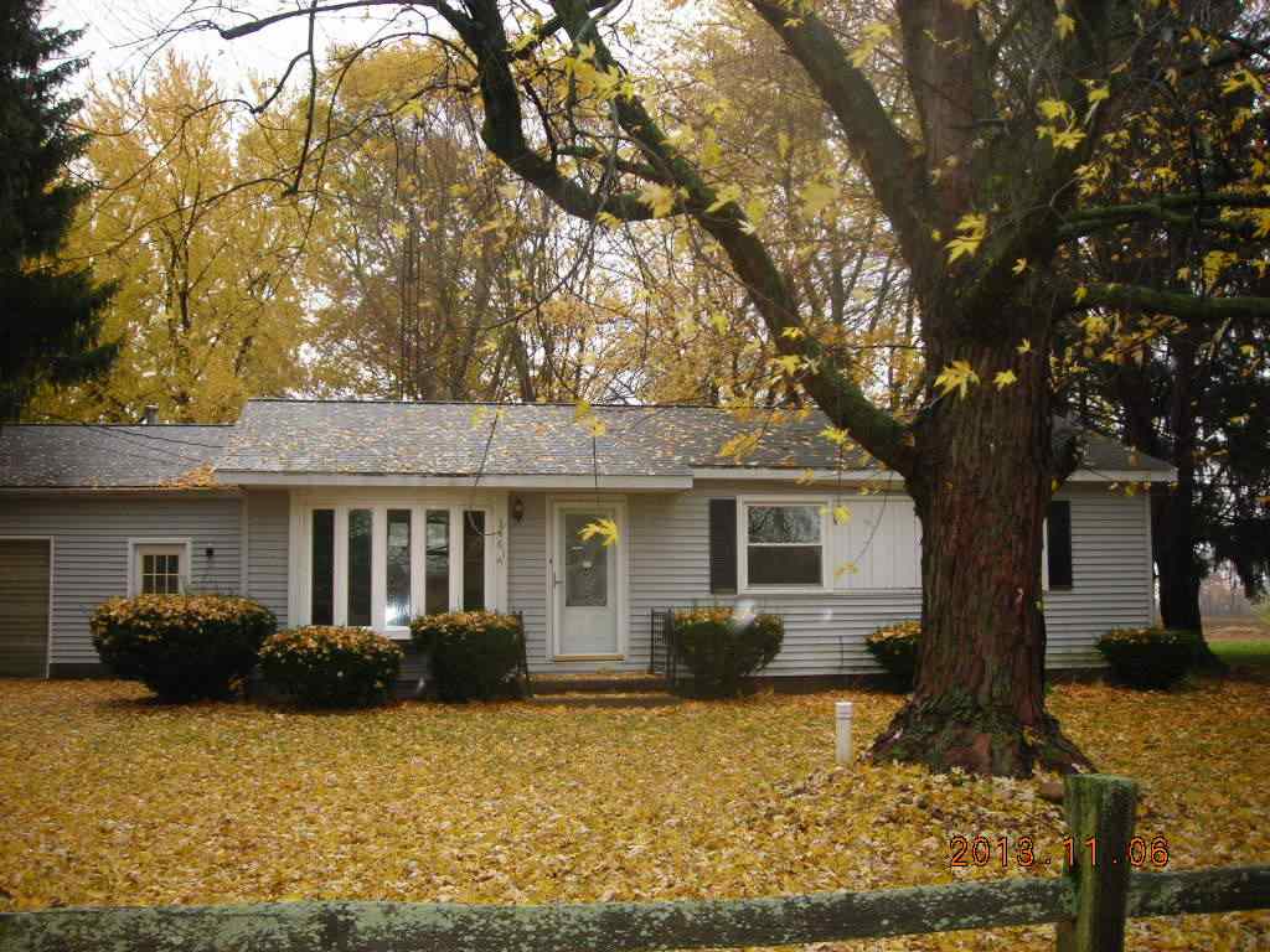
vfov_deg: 37.7
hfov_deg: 49.0
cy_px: 476
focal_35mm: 38
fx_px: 1394
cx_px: 635
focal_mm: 6.3
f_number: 3.2
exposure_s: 1/30
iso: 98
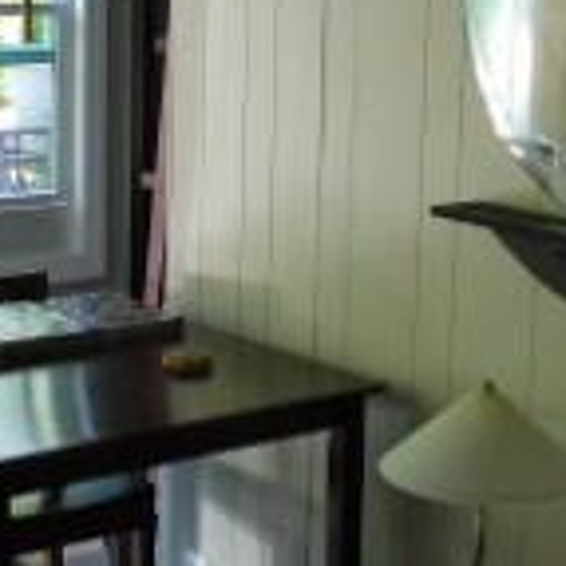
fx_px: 1683
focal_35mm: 91
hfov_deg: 18.9
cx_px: 99
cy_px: 166
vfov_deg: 19.0
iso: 220
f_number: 3
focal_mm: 4
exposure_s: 1/30
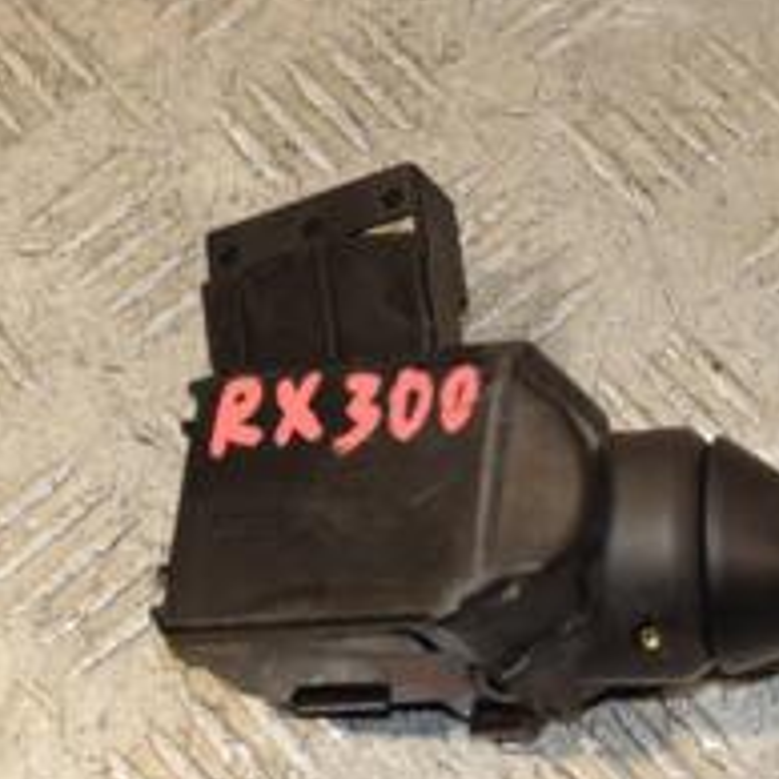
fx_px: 3522
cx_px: 743
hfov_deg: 12.5
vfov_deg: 12.6
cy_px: 257
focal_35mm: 138
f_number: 5.6
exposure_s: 1/200
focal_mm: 35
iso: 800
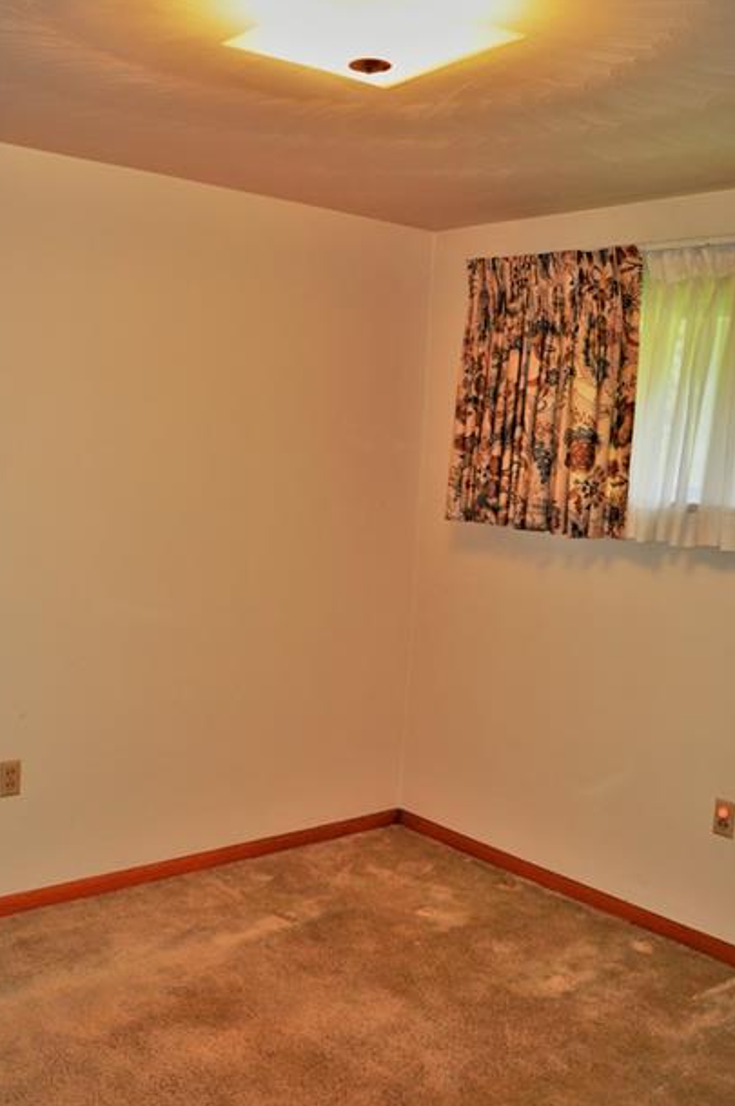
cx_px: 301
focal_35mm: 34
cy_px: 540
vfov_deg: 55.9
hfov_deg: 38.7
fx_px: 1044
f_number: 3.5
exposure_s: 1/60
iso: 400
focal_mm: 18
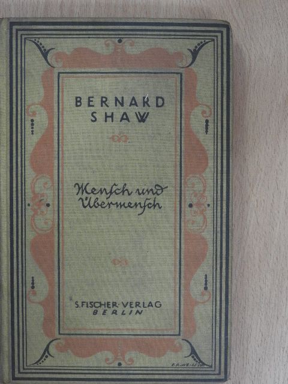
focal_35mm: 50
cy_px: 192
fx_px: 555
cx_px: 144
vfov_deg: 38.2
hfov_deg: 29.1
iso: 400
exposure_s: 1/15
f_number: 4
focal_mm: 9
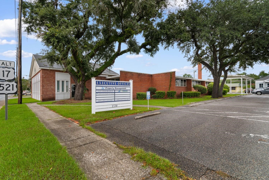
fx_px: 120
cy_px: 90
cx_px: 126
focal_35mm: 16
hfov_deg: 96.6
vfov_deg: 73.8
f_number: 8
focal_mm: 10
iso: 100
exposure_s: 1/250
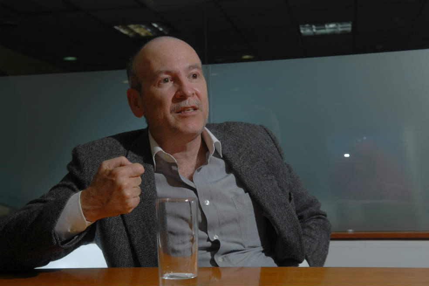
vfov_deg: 25.7
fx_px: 625
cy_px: 143
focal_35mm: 52
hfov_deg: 37.9
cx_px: 214
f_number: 5.6
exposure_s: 1/50
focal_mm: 35
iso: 100
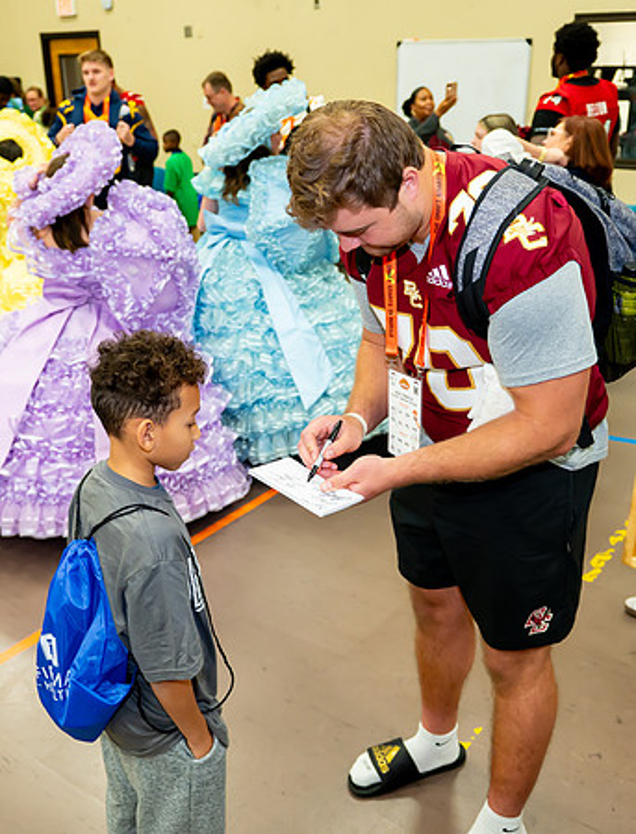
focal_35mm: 36
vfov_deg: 51.5
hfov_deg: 40.4
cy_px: 402
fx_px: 864
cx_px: 295
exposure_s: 1/200
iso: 1600
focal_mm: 24
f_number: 2.8
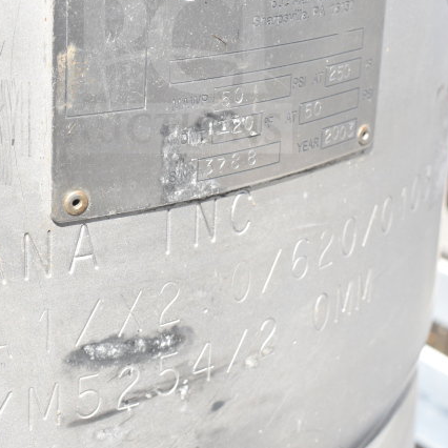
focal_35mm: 74
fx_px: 1082
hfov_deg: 23.3
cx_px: 174
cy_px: 70
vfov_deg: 23.0
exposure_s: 1/200
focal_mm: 27
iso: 200
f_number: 7.1
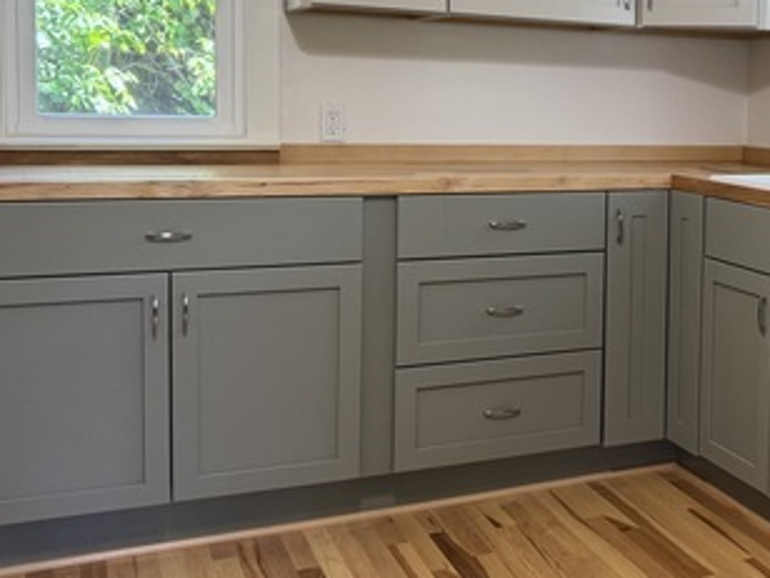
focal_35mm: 52
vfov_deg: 27.8
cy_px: 183
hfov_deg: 34.5
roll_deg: -2.2
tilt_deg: -4.8
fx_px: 1157
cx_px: 709
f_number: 1.78
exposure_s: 1/120
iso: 200
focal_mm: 6.76
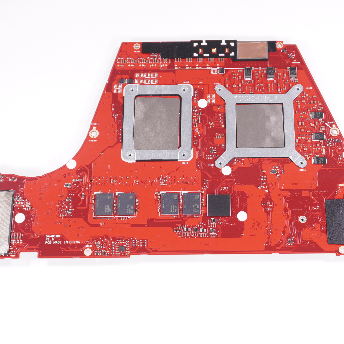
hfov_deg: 30.6
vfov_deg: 30.7
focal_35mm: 56
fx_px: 627
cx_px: 216
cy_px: 176
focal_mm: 25
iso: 500
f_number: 5.6
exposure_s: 1/160
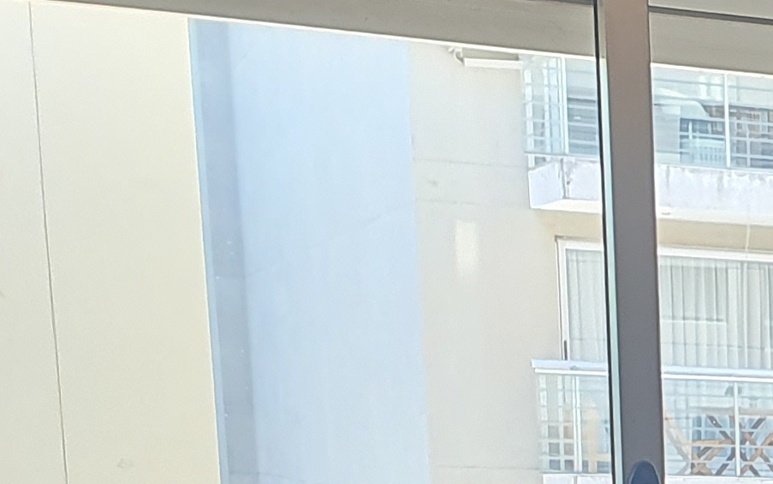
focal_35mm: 123
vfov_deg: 9.9
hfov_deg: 13.5
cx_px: 1711
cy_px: 965
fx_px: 2592
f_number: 2.4
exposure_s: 1/133
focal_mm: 4.32
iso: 50
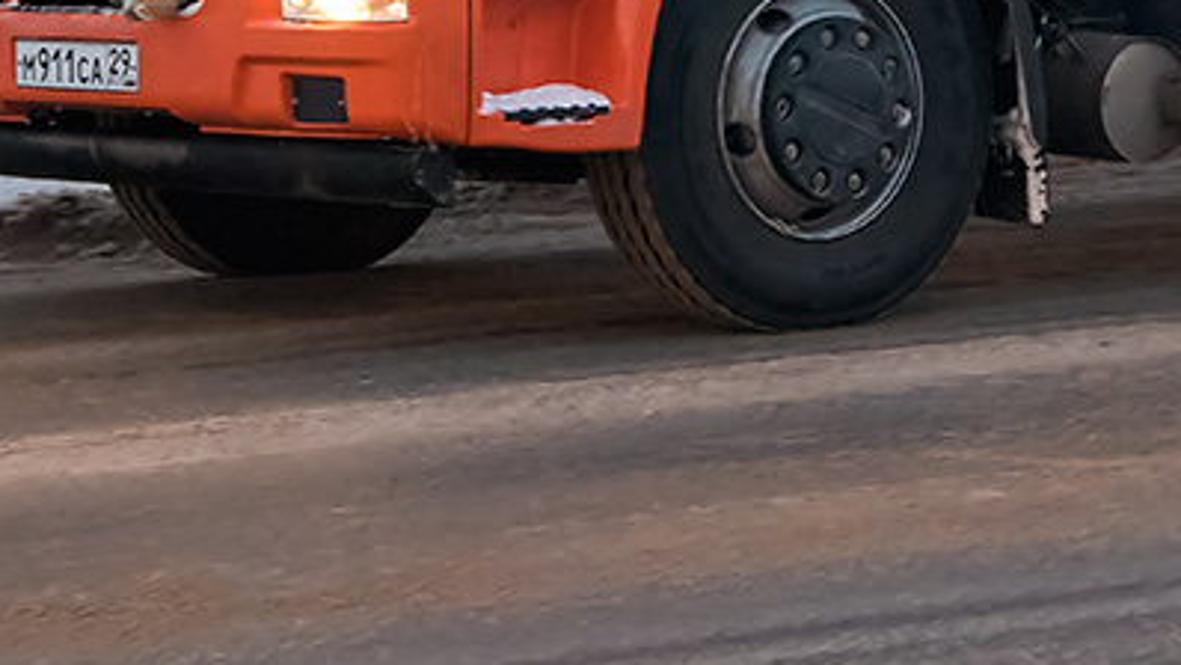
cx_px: 1037
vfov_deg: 6.5
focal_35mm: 183
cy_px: -472
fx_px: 5731
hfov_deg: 11.7
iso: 8000
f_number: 4.5
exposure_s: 1/200
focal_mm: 58
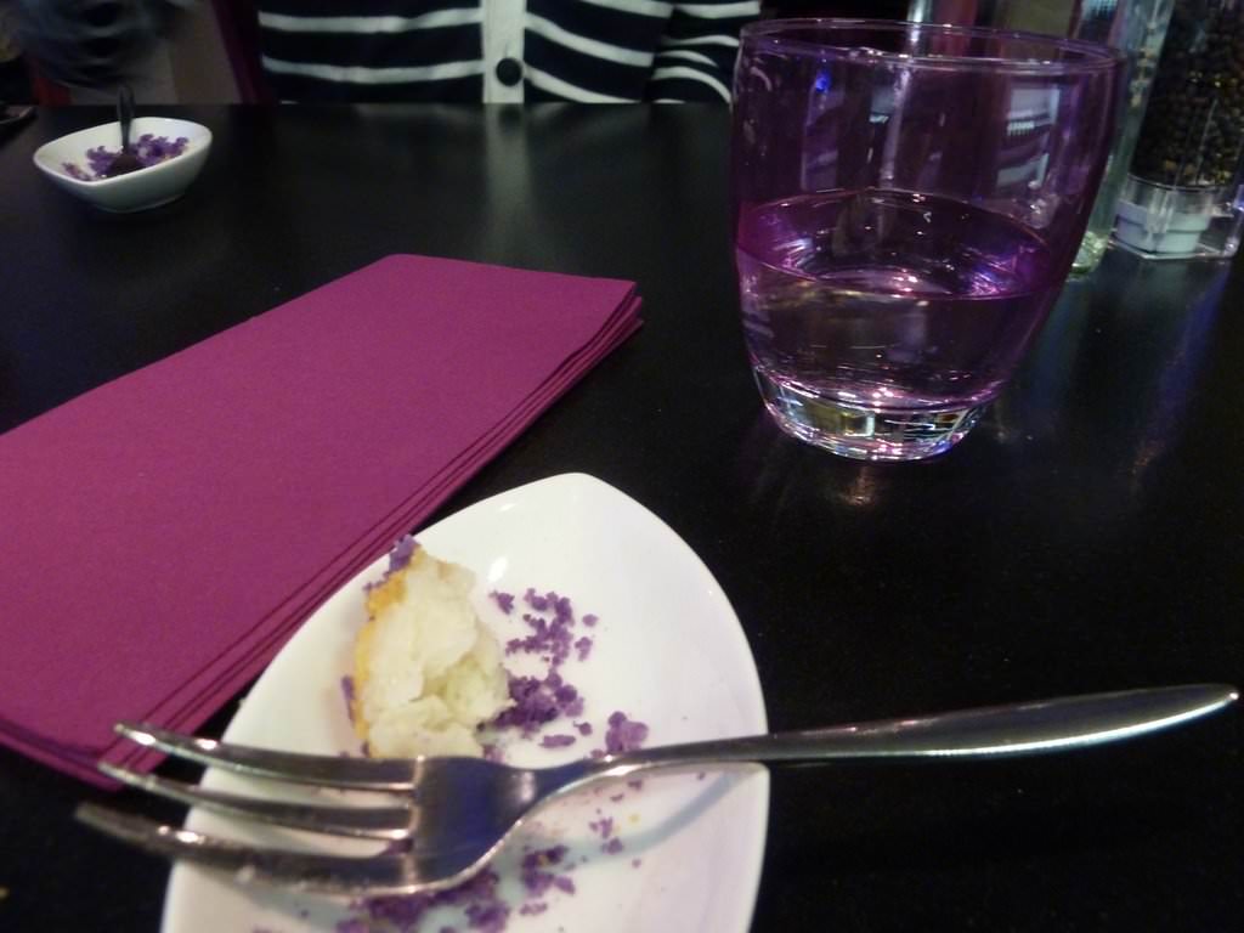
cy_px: 466
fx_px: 898
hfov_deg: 69.4
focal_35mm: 25
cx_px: 622
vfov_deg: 54.9
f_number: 3.3
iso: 400
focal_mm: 4.1
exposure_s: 1/4
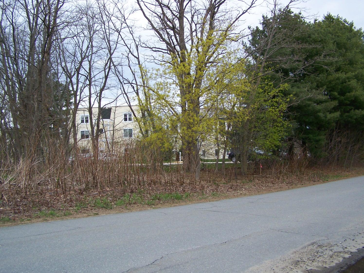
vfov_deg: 37.7
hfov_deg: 49.0
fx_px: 400
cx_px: 182
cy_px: 136
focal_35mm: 38
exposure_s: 1/800
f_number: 2.8
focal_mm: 6.3
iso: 80
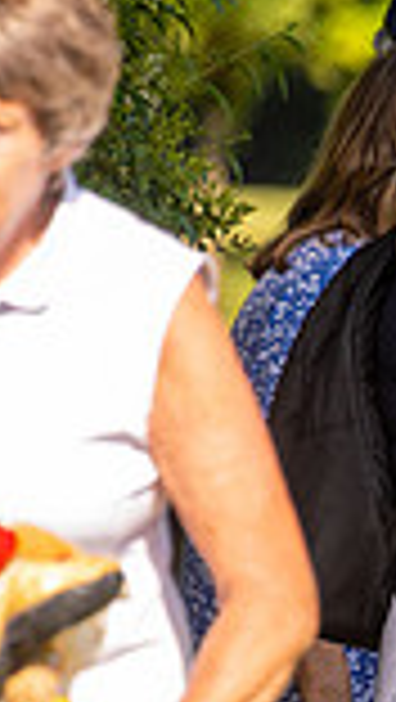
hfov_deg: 1.0
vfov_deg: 1.8
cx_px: 1269
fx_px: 21775
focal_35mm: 1169
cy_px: 749
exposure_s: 1/400
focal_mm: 300
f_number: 6.3
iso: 200
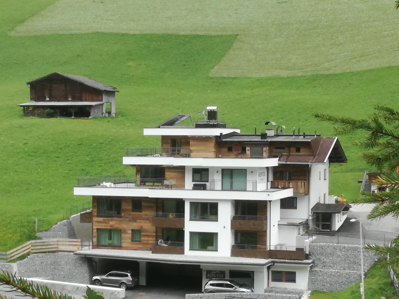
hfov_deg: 25.0
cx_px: 200
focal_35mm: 78
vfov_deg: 18.9
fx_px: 899
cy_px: 150
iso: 50
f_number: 2
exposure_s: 1/252
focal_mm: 3.79
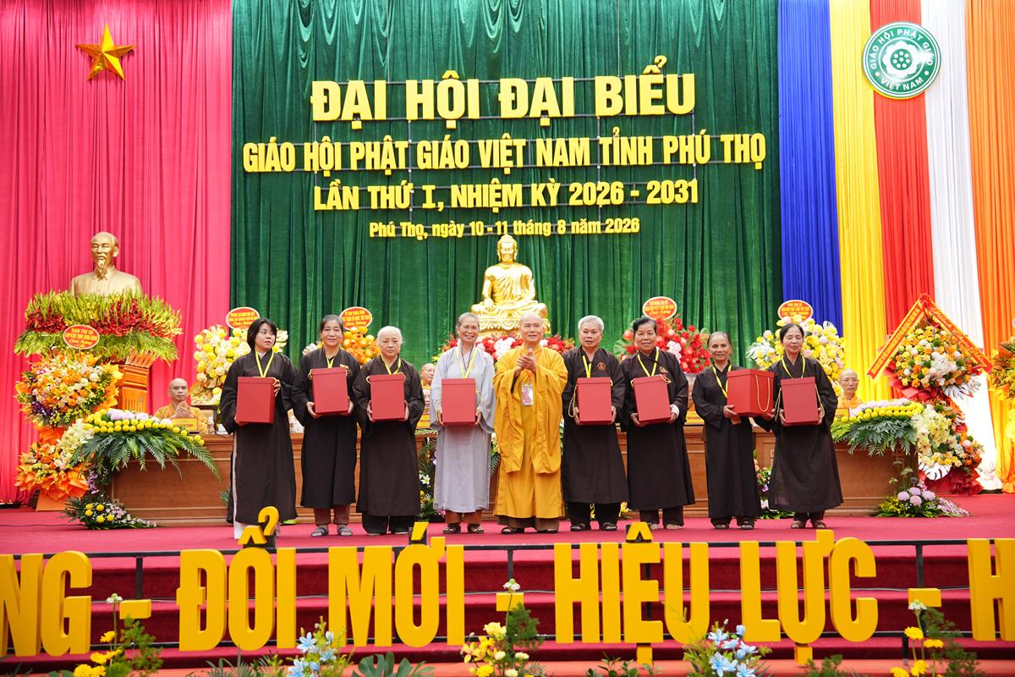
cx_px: 508
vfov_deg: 29.9
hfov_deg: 43.6
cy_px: 338
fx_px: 1269
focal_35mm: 45
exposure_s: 1/100
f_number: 2.8
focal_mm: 45
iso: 1250
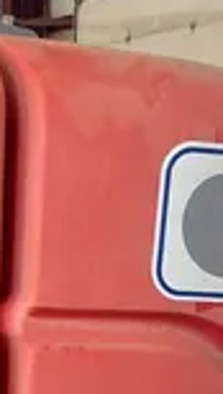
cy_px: 840
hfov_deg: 8.8
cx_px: -118
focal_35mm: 135
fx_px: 1414
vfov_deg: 13.2
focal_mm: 5.1
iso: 100
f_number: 1.6
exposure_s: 1/121
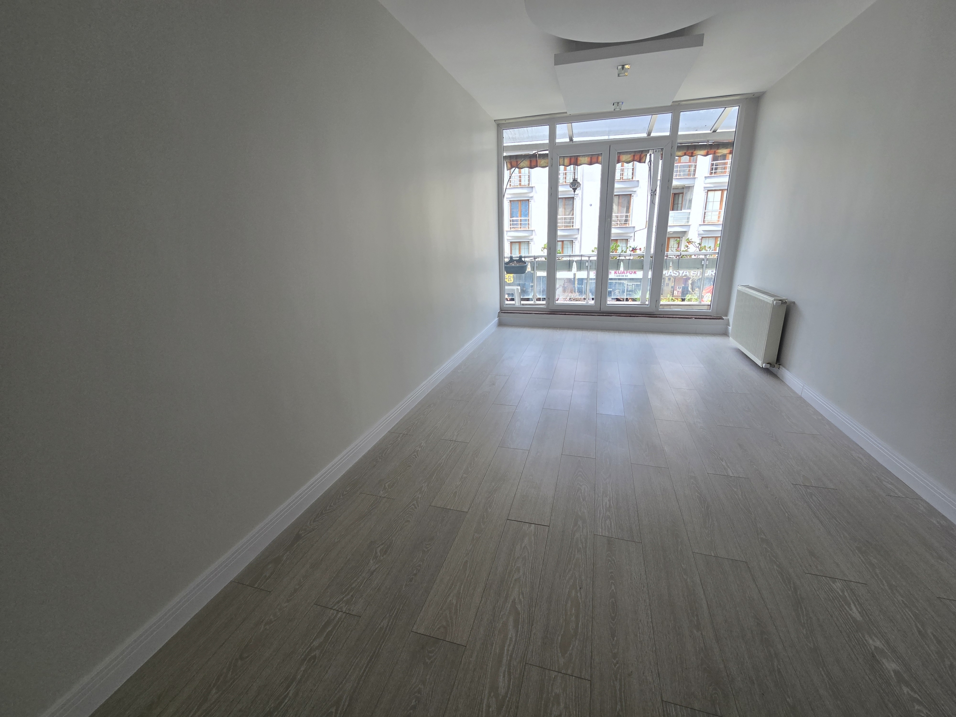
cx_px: 478
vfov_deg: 89.9
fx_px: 359
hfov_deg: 106.2
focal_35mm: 13
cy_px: 358
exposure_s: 1/153
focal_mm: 2.2
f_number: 2.2
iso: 50
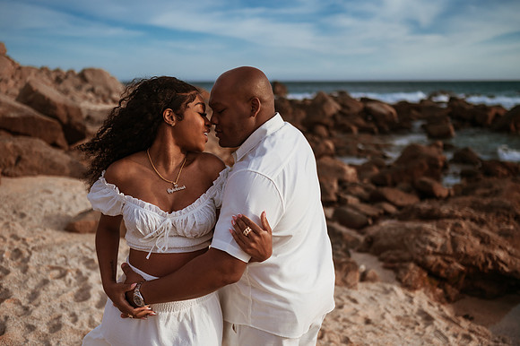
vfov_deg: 37.4
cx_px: 258
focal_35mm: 35
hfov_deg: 53.9
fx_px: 512
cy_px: 173
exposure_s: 1/6400
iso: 64
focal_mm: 35
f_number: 1.8
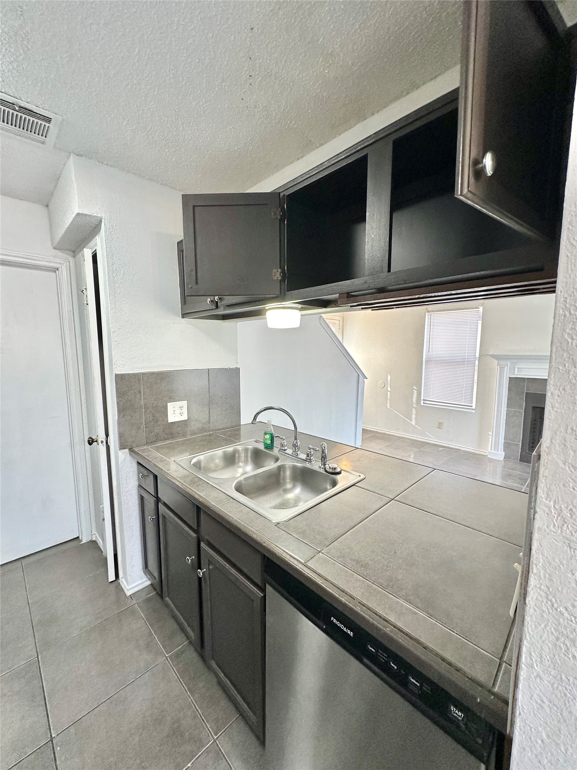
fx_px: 311
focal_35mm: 14
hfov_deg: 85.7
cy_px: 385
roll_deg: -0.7
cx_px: 288
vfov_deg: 102.1
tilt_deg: -5.4
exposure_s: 1/120
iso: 160
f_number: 2.2
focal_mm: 2.22
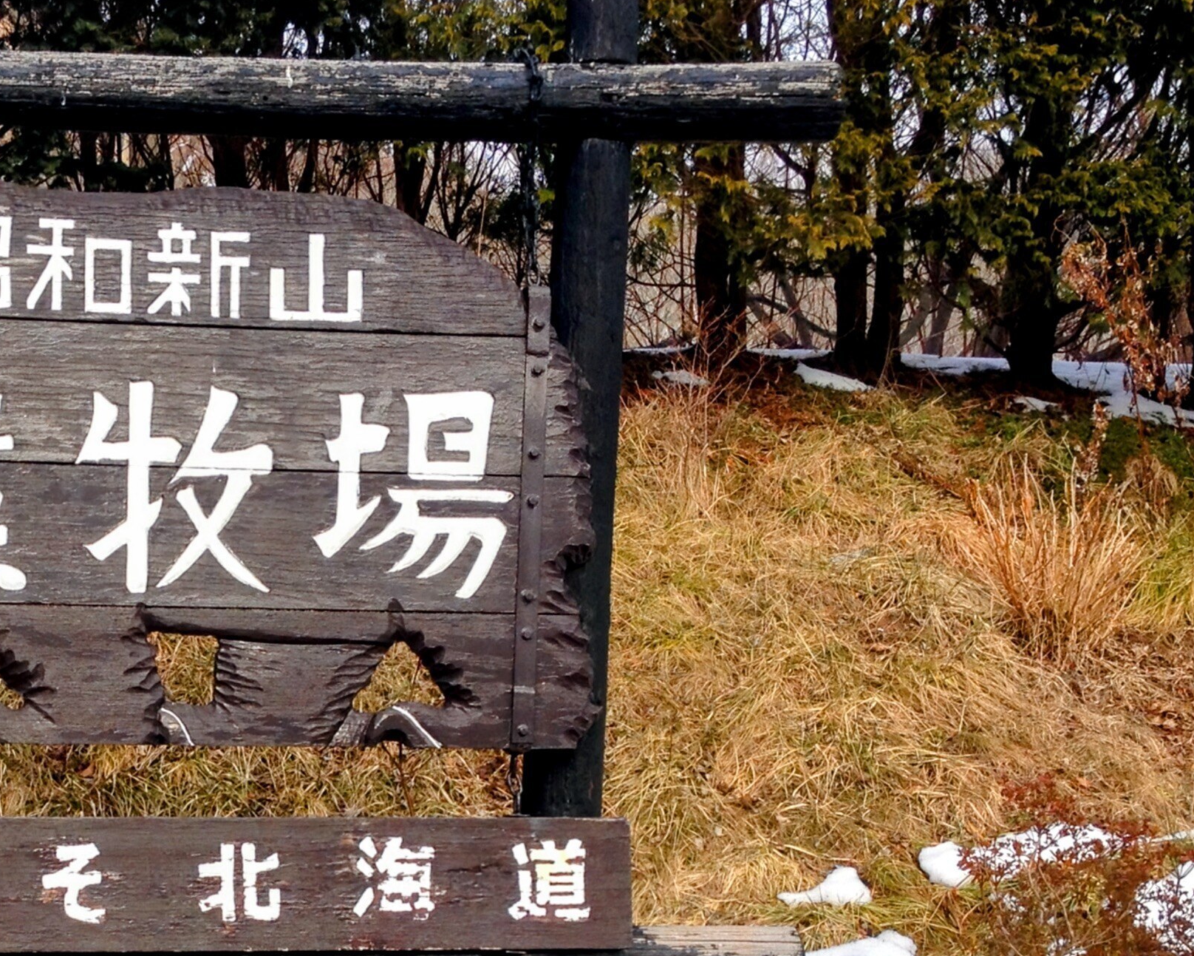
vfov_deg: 21.6
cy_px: 889
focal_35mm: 69
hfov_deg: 26.8
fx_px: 2438
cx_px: 167
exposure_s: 1/575
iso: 50
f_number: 2.4
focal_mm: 4.28
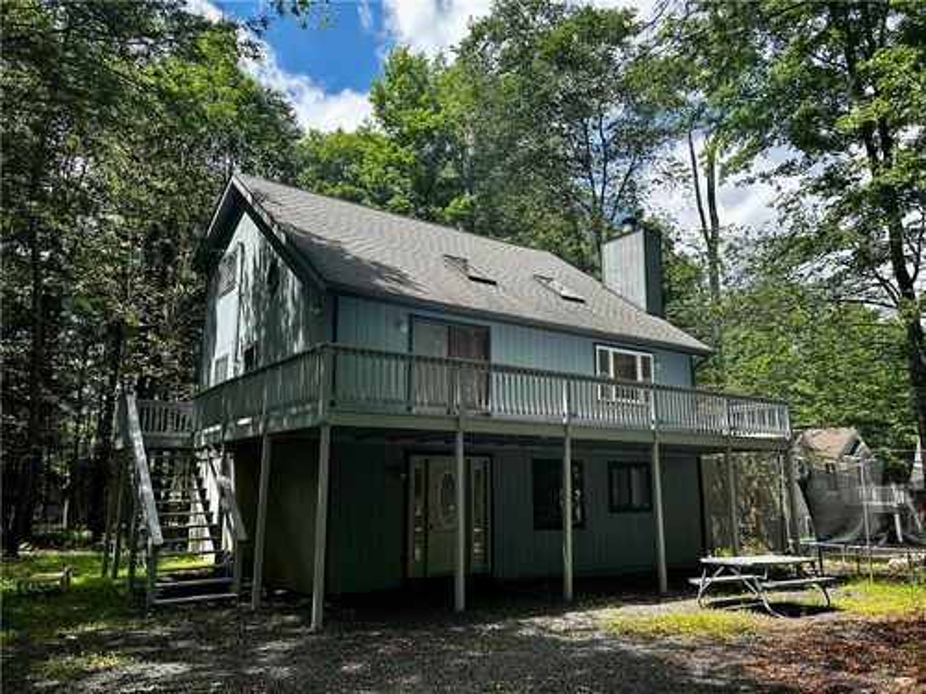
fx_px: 696
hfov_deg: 67.3
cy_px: 347
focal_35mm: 26
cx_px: 463
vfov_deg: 53.1
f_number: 1.5
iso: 50
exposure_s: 1/1488
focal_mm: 5.7
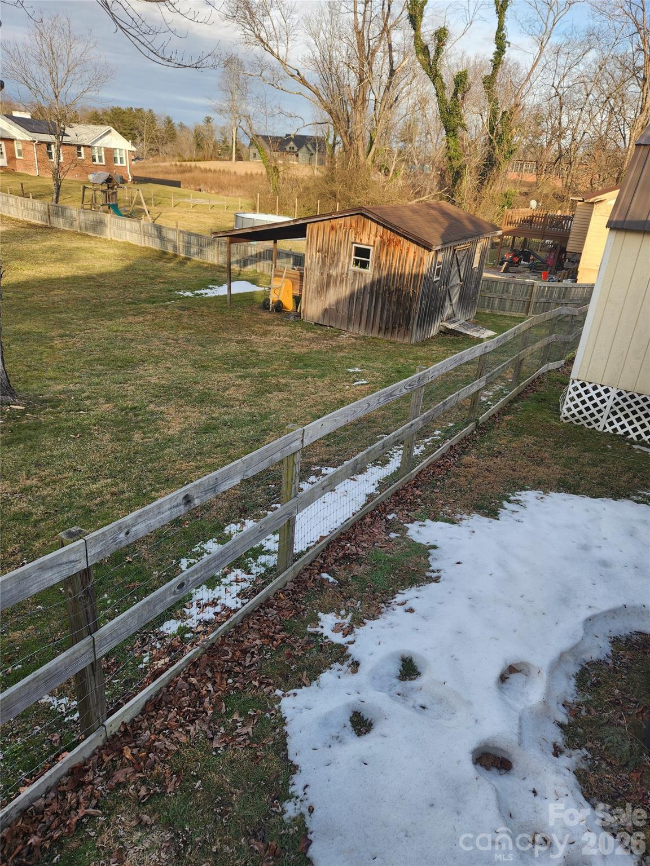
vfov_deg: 73.9
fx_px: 576
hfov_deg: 58.9
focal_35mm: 23
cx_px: 325
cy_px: 433
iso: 20
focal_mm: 5.4
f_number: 1.8
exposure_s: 1/423
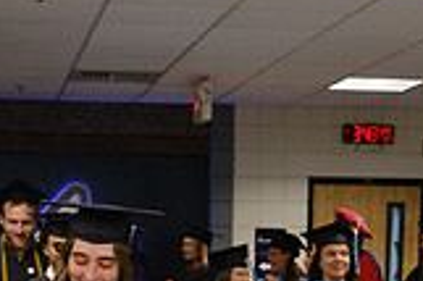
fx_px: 1315
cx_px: 171
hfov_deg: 18.3
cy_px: 477
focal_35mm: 112
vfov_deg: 11.5
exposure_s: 1/125
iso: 1250
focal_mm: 20.6
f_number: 2.8
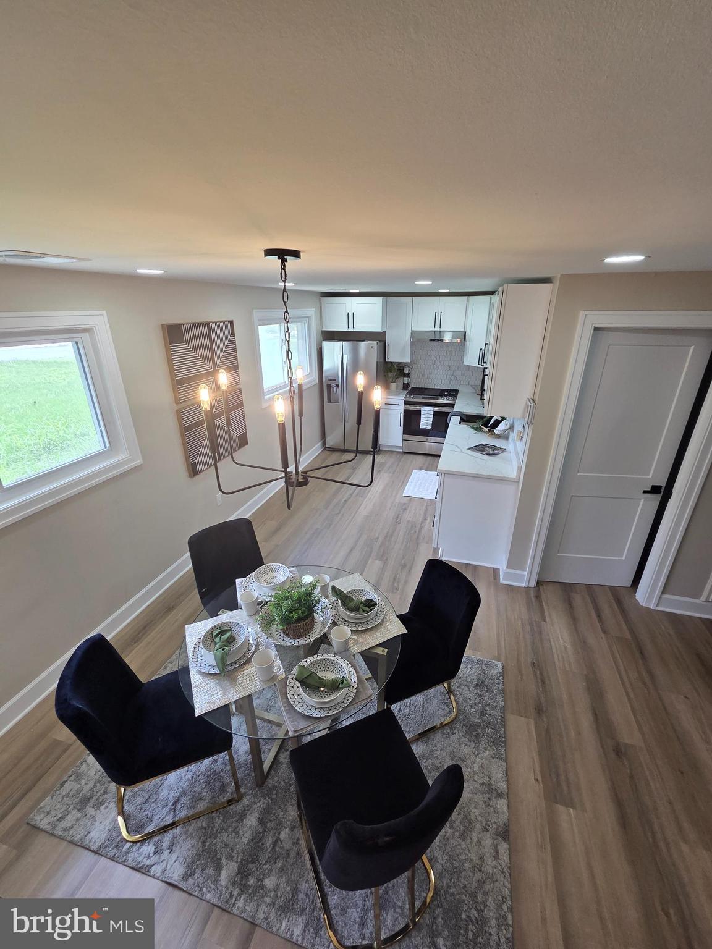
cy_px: 474
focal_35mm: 13
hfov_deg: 89.9
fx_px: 357
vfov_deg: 106.2
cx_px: 356
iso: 80
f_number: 2.2
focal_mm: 2.2
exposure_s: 1/120
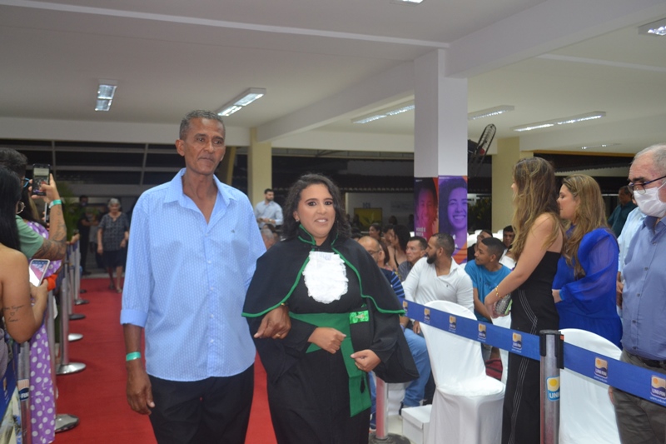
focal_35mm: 33
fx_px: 610
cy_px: 222
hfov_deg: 57.2
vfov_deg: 40.0
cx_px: 333
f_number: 4
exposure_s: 1/60
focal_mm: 22
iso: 800
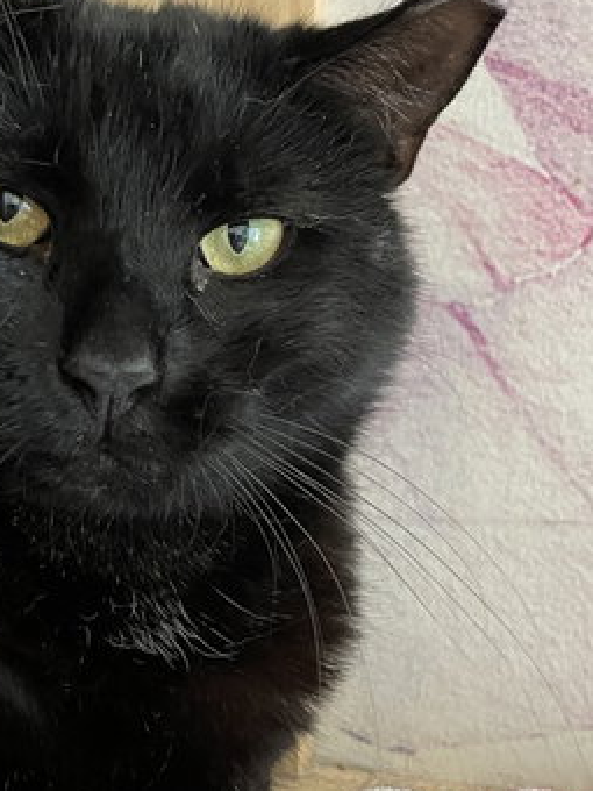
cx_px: 137
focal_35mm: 51
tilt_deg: +0.7
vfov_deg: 37.5
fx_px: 1165
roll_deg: -0.6
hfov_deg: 28.1
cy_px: 390
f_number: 1.6
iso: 400
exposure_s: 1/40
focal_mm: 4.2
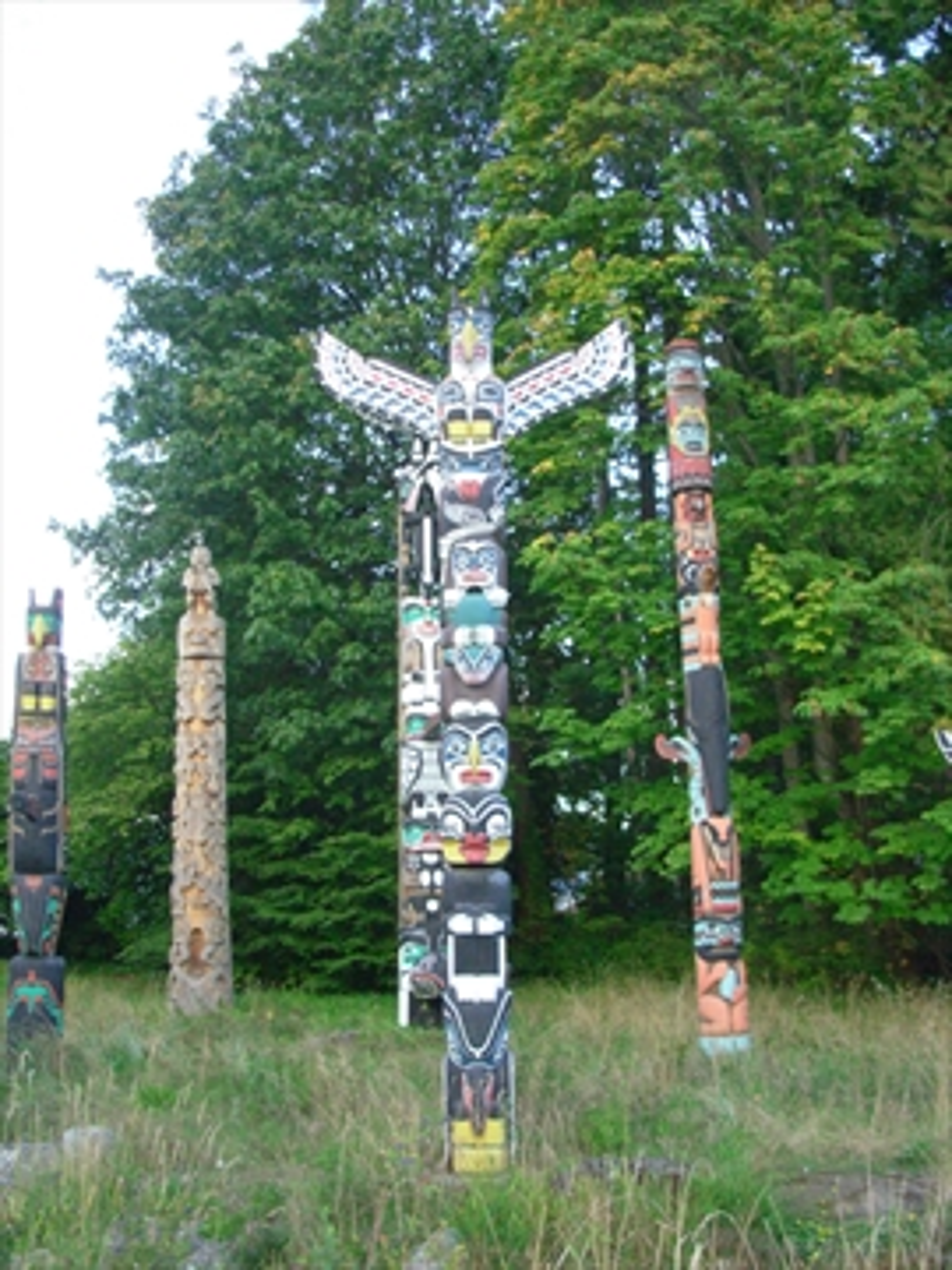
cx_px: 476
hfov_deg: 37.7
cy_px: 635
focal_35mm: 38
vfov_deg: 49.0
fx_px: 1393
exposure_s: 1/128
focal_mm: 6.3
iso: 200
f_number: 2.9
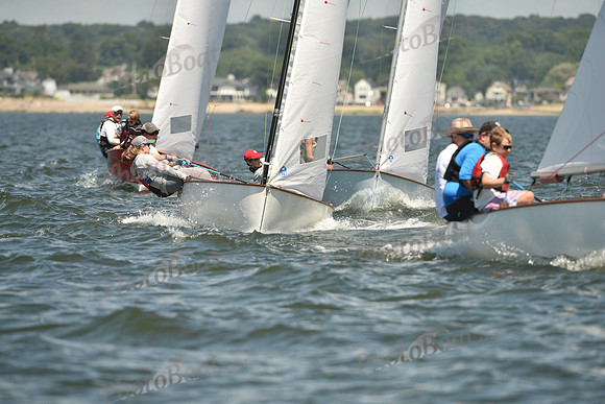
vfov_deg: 3.4
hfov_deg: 5.2
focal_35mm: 400
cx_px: 302
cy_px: 202
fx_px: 6723
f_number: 6.3
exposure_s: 1/1250
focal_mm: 400
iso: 250
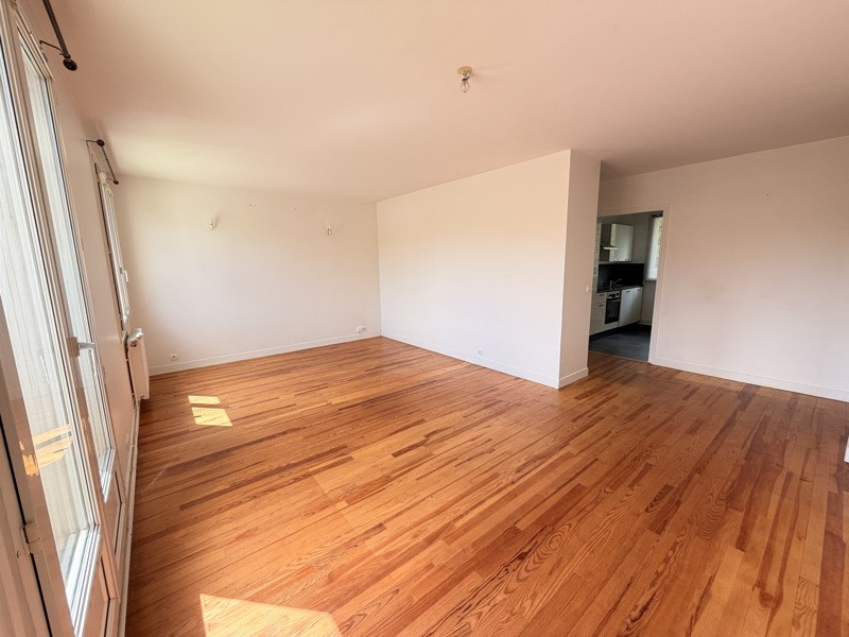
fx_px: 343
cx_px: 424
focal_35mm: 14
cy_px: 318
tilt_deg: -8.8
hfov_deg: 102.1
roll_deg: +1.5
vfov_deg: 85.7
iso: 80
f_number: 2.2
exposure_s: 1/121
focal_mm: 2.22
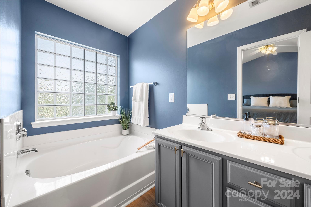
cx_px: 156
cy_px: 104
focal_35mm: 13
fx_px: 112
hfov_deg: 108.3
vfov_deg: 85.4
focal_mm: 13
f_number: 9
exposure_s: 1/4
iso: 200
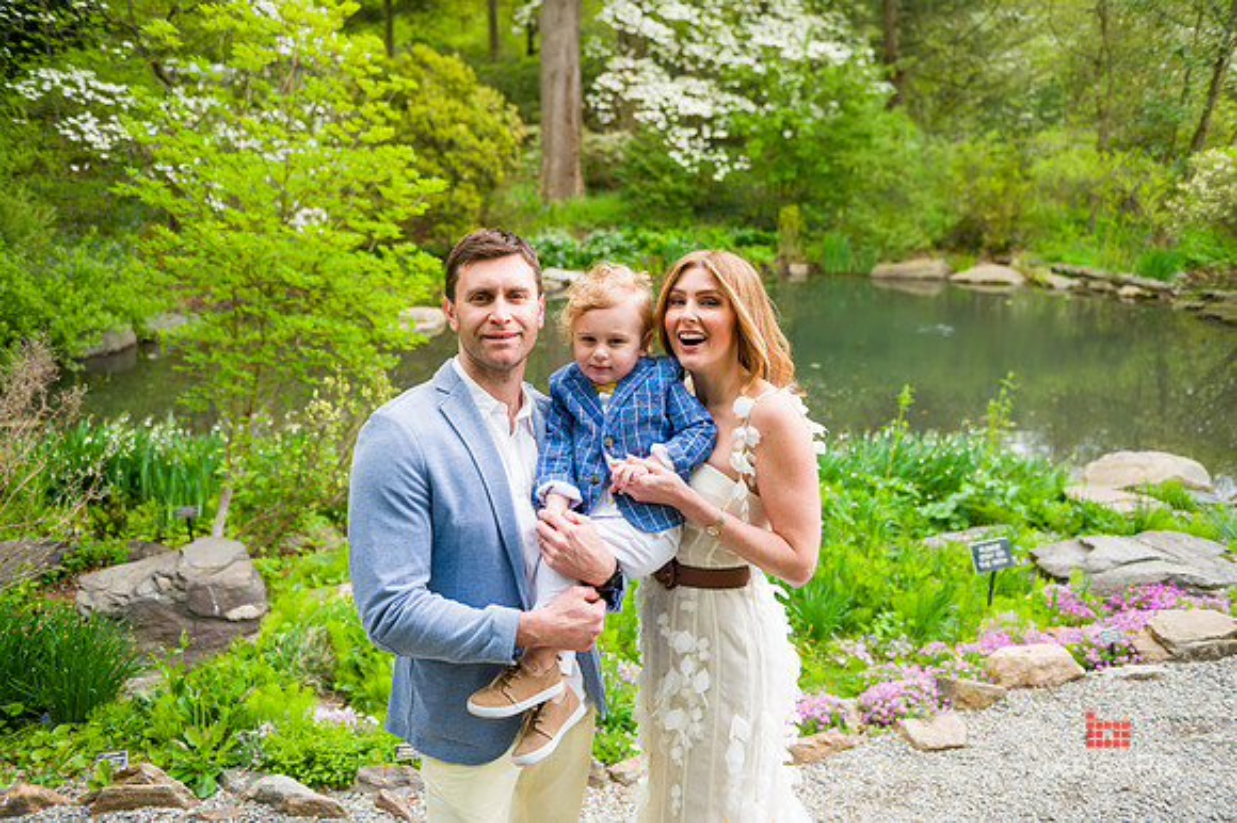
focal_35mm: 28
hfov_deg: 65.5
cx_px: 618
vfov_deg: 46.4
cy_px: 412
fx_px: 962
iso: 200
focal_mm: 28
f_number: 3.5
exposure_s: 1/320
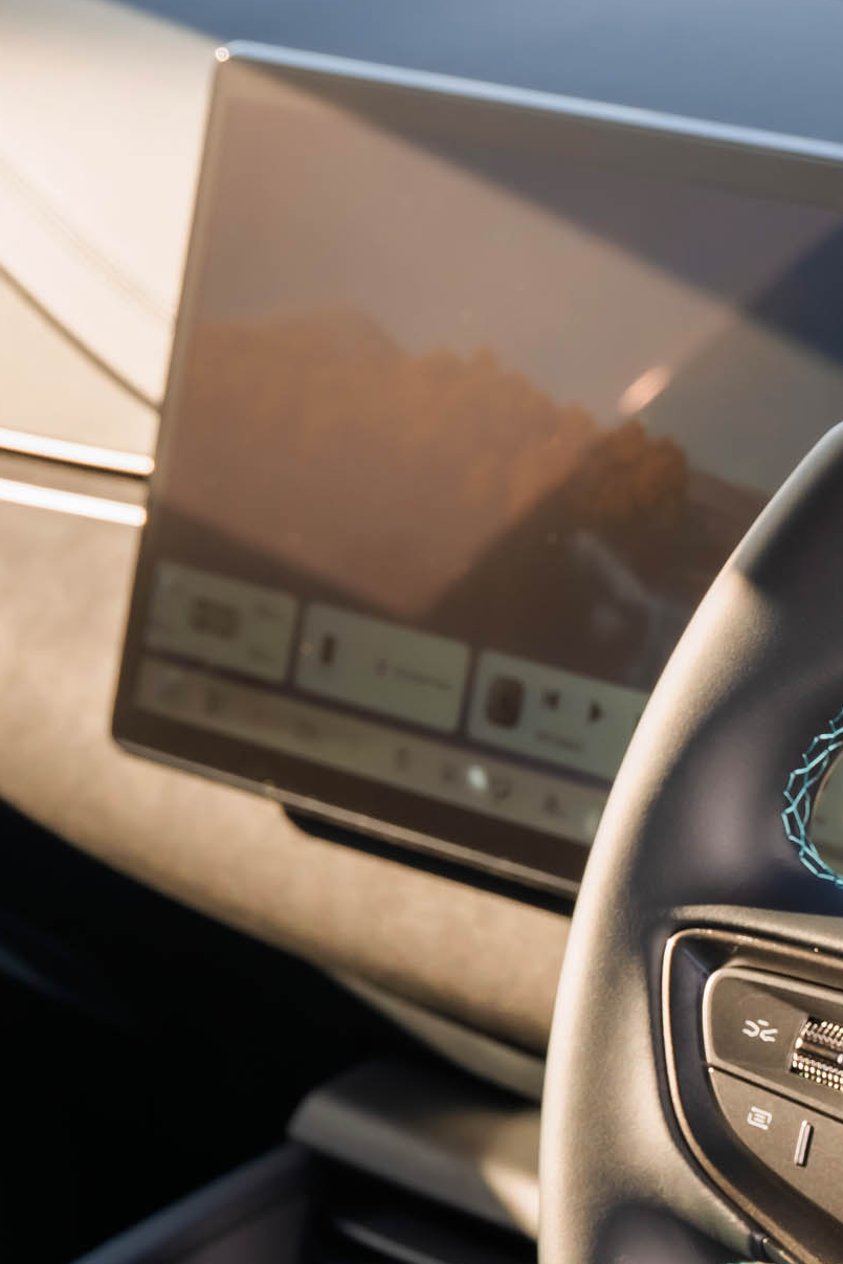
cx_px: 883
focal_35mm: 148
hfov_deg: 9.2
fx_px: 5197
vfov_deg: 13.7
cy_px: 1136
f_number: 7.1
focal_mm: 51
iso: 250
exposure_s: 1/50
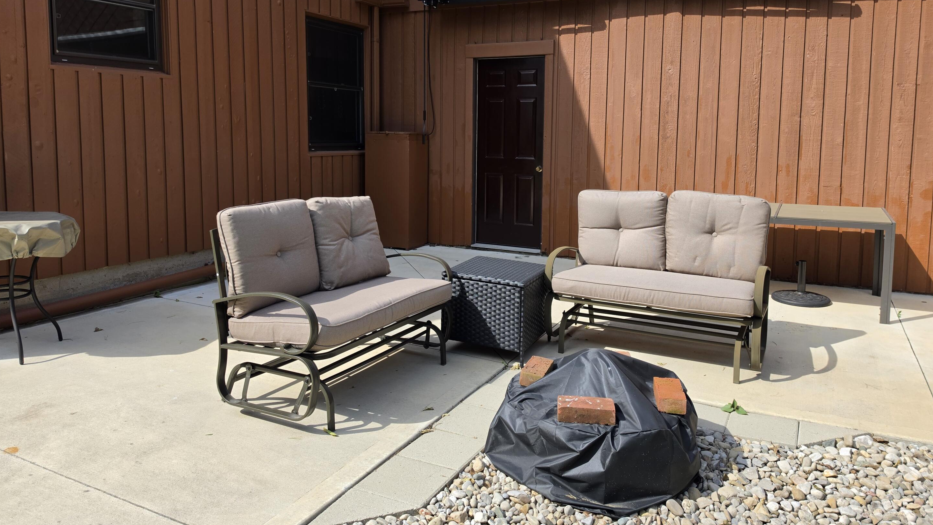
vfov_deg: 44.1
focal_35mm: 26
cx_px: 480
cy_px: 200
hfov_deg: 71.9
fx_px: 643
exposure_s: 1/4143
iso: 64
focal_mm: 6.5
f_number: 1.4
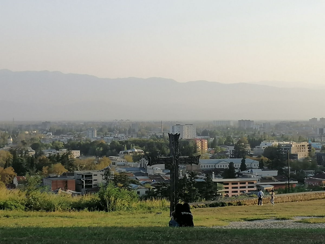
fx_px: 826
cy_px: 122
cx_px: 162
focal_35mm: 88
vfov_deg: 16.8
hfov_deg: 22.3
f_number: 1.8
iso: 50
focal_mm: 5.3
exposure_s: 1/525
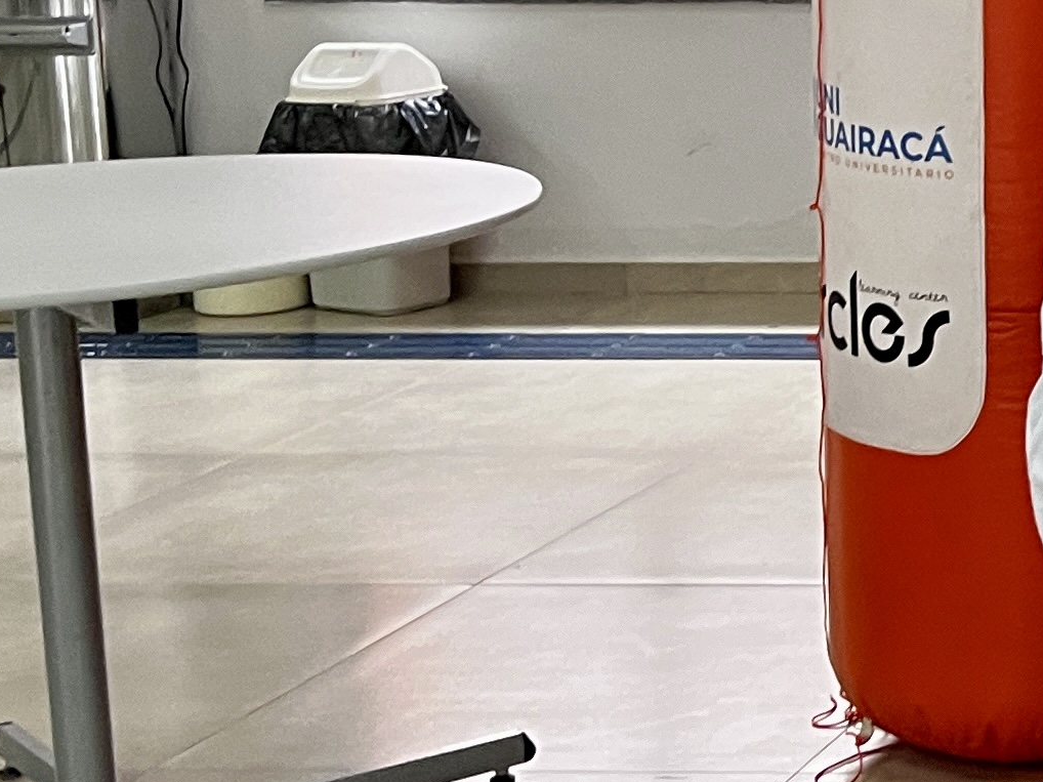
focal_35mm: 103
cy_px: 57
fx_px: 3103
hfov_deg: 15.8
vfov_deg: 14.2
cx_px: 1954
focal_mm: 5.1
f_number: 1.6
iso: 125
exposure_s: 1/89
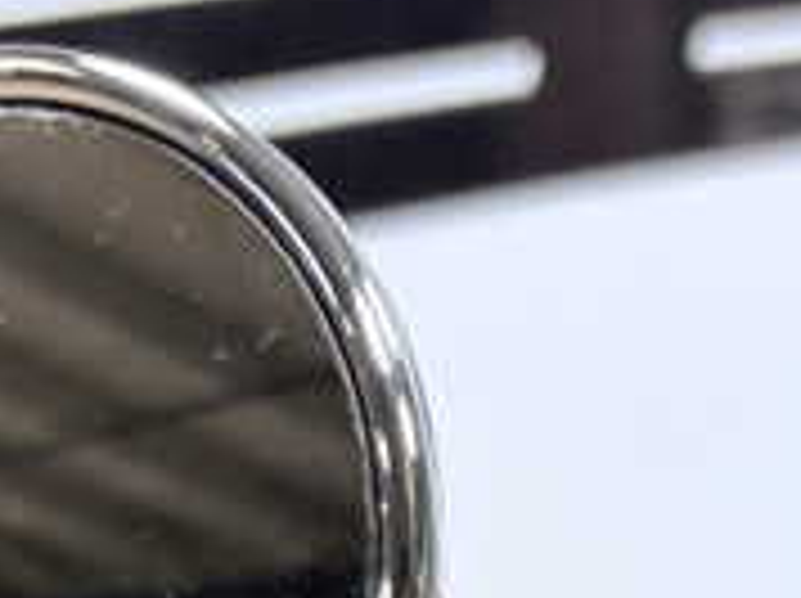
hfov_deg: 12.4
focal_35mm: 156
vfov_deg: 8.5
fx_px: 3605
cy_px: 1511
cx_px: 947
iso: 50
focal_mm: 5.96
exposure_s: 1/120
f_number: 1.6
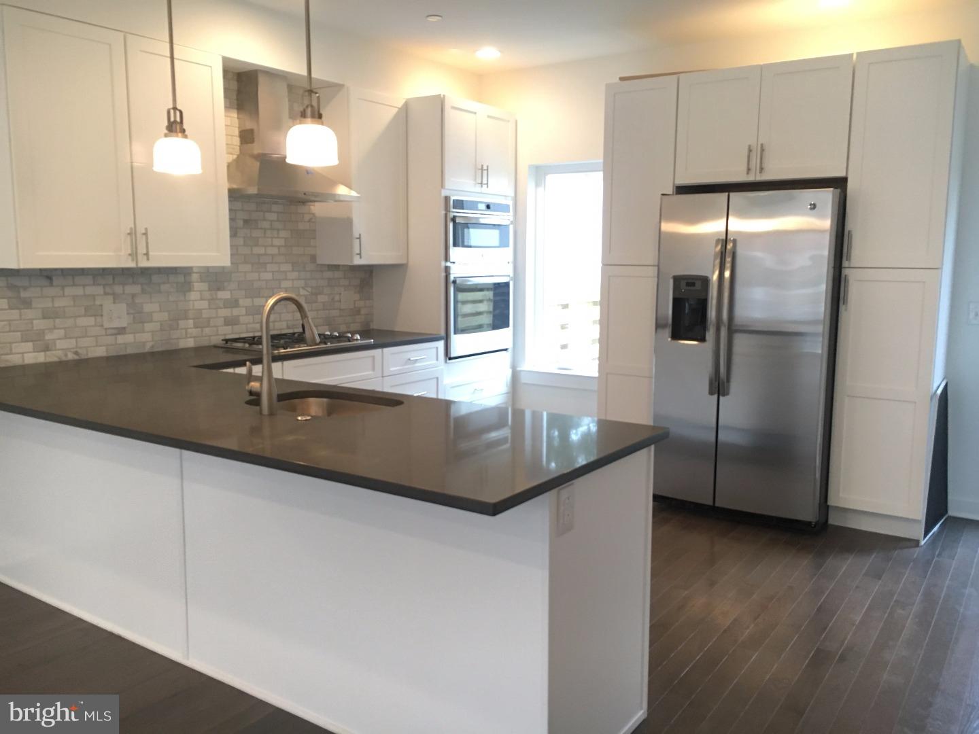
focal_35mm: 29
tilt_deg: -6.5
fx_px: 820
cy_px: 367
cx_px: 490
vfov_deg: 48.2
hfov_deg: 61.7
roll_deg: +0.1
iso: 125
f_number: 2.2
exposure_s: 1/30
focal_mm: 4.15
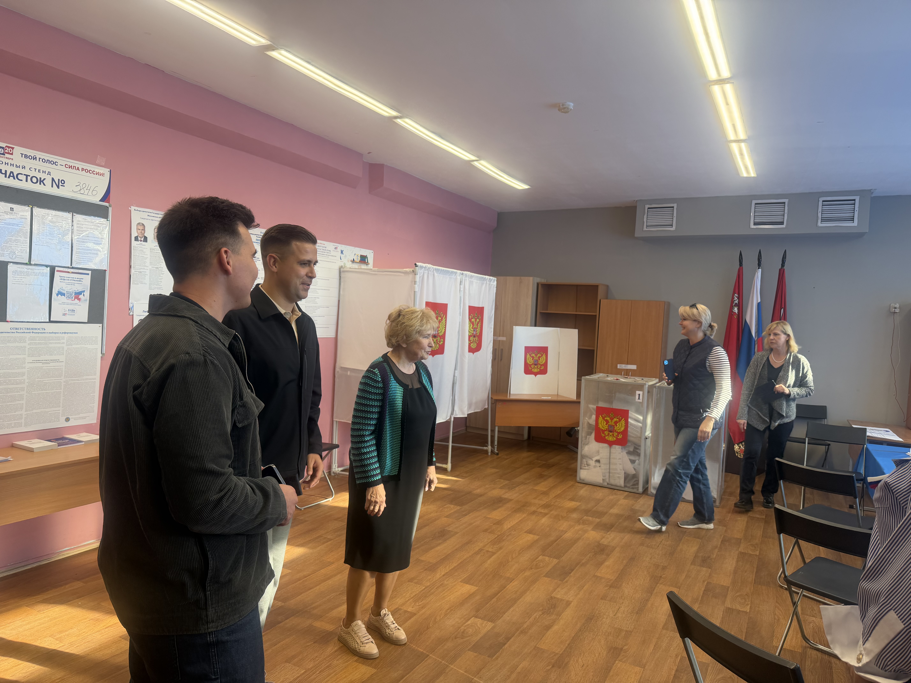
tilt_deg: -2.1
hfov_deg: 71.6
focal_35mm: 24
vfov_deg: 56.8
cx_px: 456
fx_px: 632
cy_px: 342
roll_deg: -3.3
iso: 80
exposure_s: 1/100
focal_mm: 6.76
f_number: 1.78
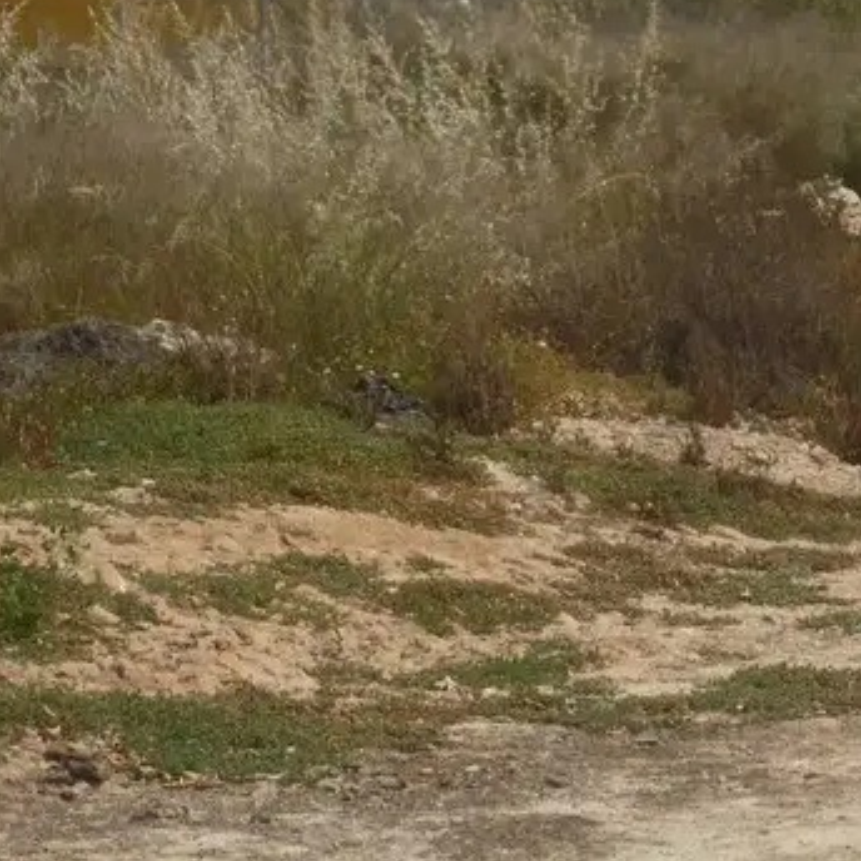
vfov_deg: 9.0
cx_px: 546
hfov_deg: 9.2
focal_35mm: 191
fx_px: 5375
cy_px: -178
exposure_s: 1/1600
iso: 100
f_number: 4.7
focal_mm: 10.3
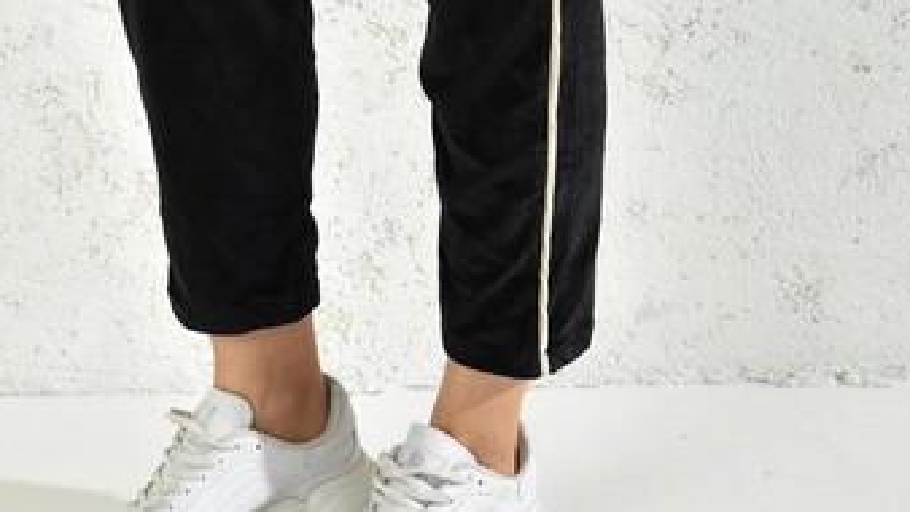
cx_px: 347
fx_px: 1906
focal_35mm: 79
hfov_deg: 26.8
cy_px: -197
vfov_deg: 14.5
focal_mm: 34
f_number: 7.1
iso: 100
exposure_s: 1/160
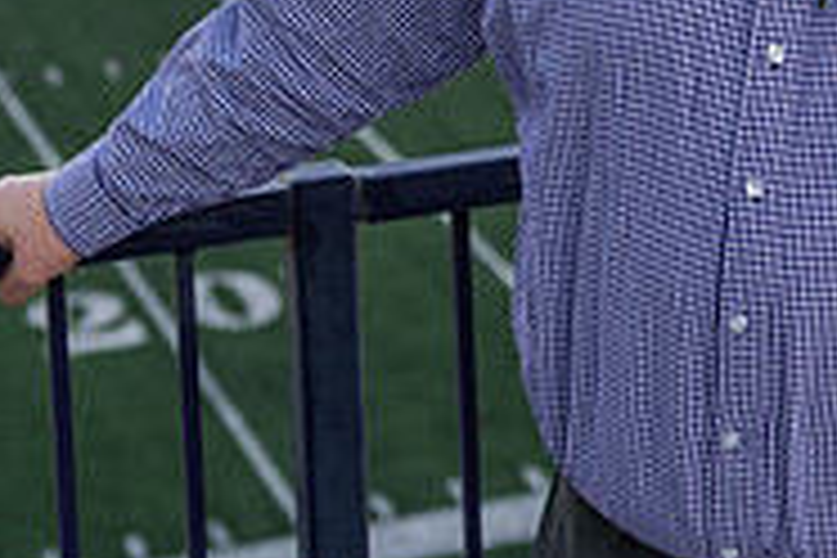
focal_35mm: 150
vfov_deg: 9.0
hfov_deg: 13.7
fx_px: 3487
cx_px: 576
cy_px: -128
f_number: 3.5
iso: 250
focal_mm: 48
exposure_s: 1/640
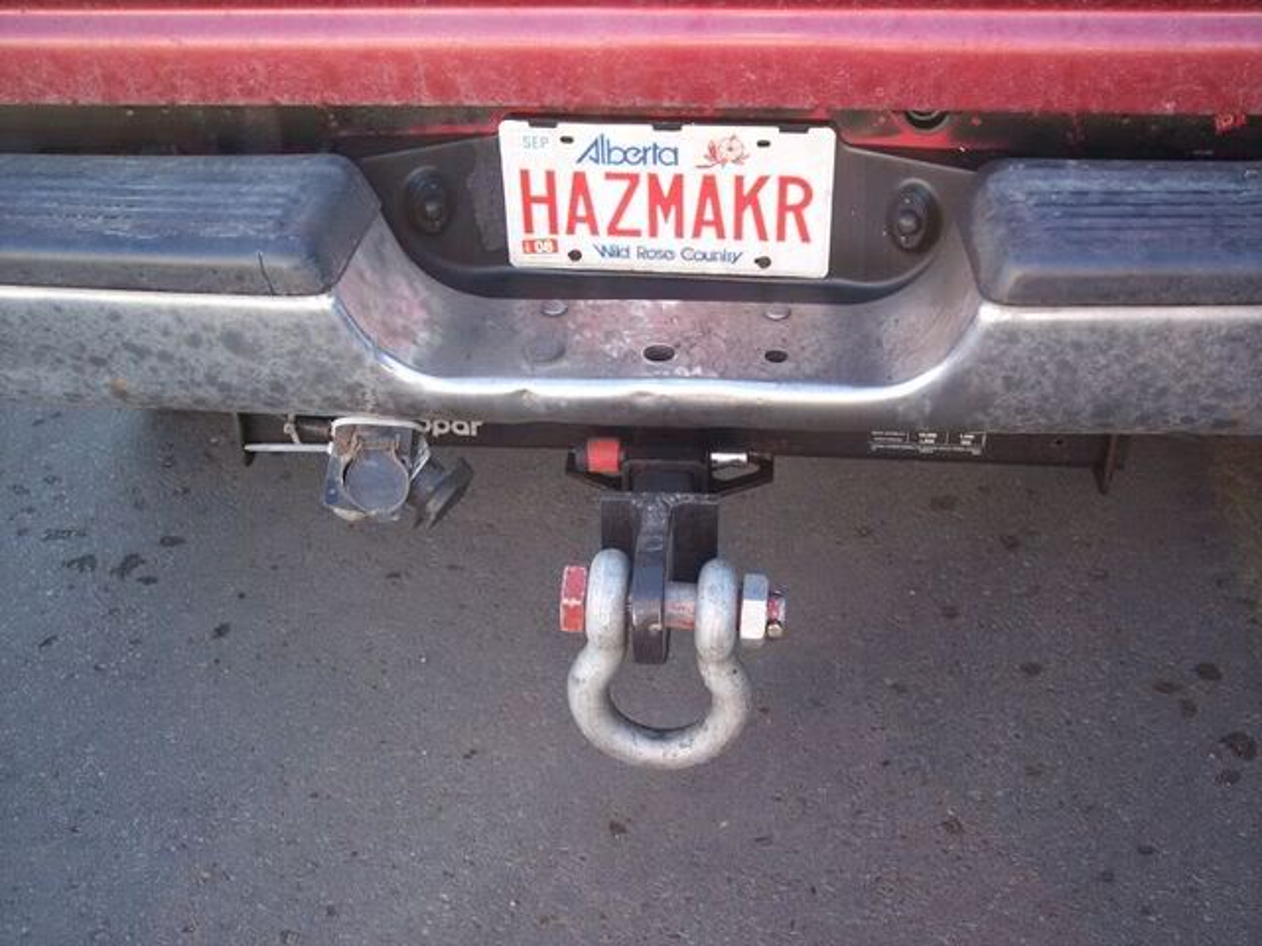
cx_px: 631
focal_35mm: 39
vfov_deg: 36.8
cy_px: 473
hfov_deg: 47.9
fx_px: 1422
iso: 100
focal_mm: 8
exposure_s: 1/60
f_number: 2.8
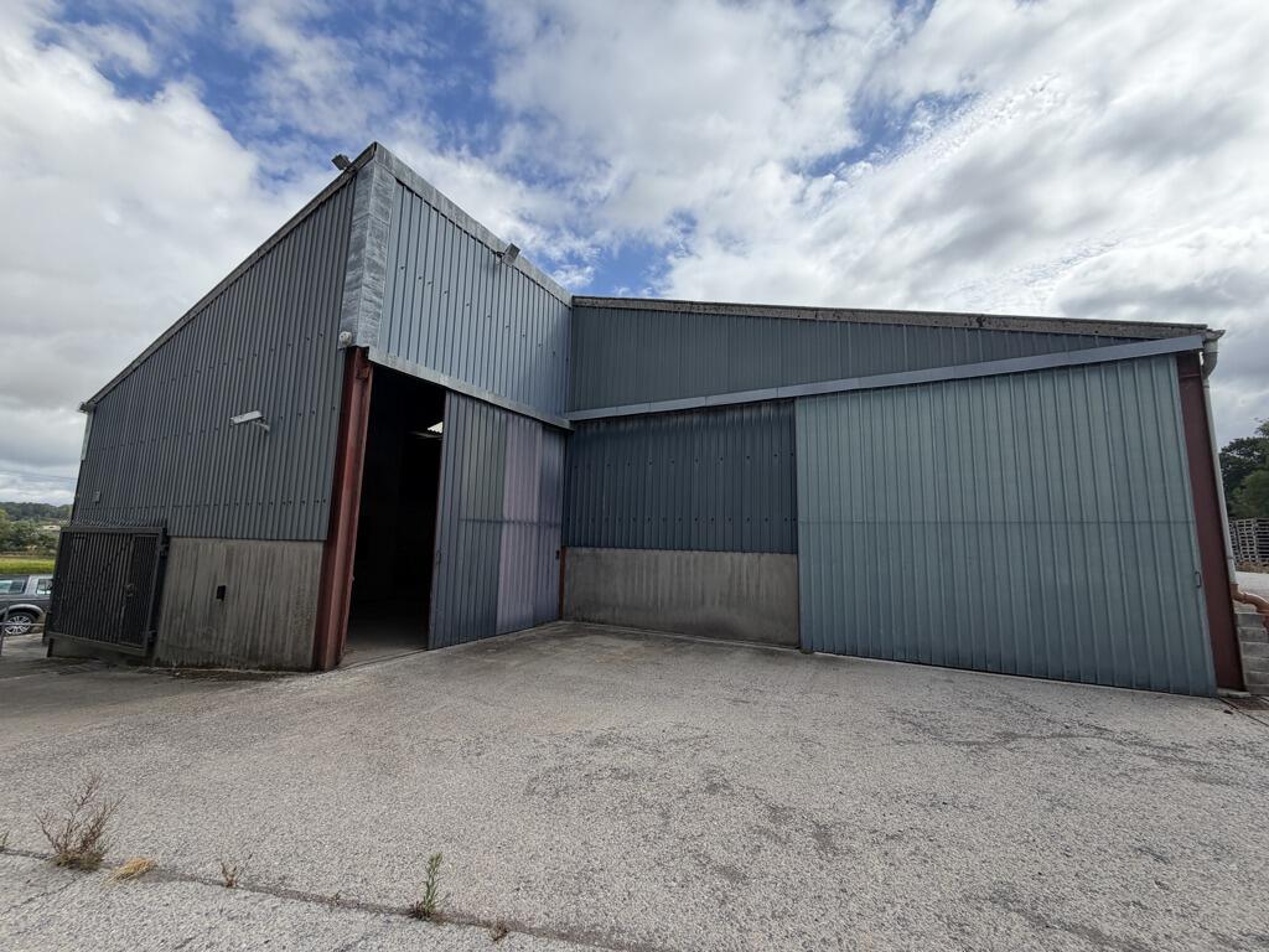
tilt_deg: +6.0
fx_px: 513
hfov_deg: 102.1
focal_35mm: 14
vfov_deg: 85.7
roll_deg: -1.6
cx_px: 634
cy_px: 476
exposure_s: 1/888
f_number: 2.2
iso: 25
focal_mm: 2.22
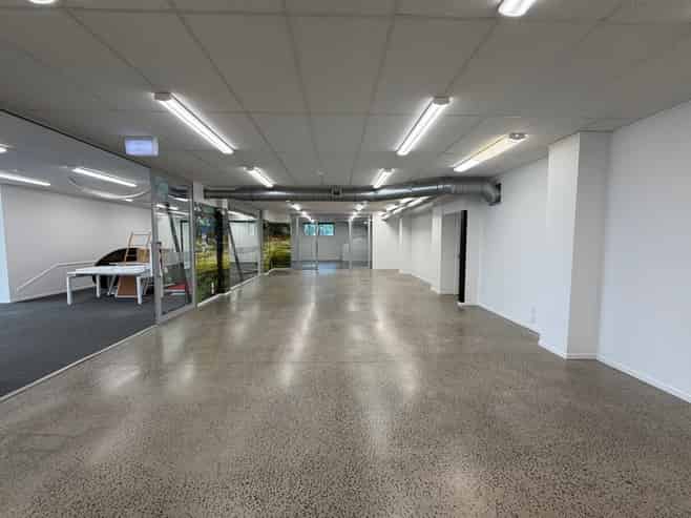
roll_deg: +0.4
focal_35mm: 14
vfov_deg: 85.6
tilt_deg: -4.5
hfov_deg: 102.1
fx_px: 279
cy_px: 259
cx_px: 346
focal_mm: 2.22
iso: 80
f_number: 2.2
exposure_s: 1/100
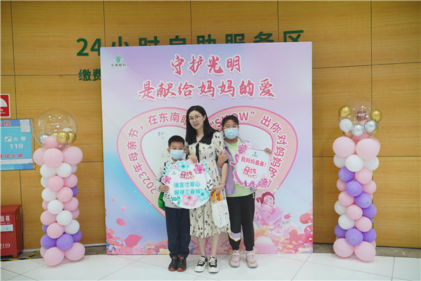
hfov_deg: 61.9
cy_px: 140
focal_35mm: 30
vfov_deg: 43.6
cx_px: 210
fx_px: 351
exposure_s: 1/200
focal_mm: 30
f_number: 4
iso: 2500
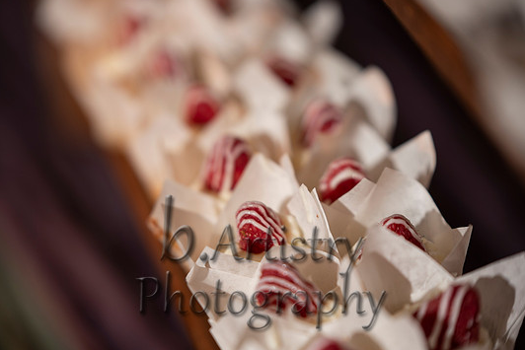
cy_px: 179
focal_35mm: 218
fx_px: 3180
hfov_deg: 9.4
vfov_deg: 6.3
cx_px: 262
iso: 160
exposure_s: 1/200
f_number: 2.8
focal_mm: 200
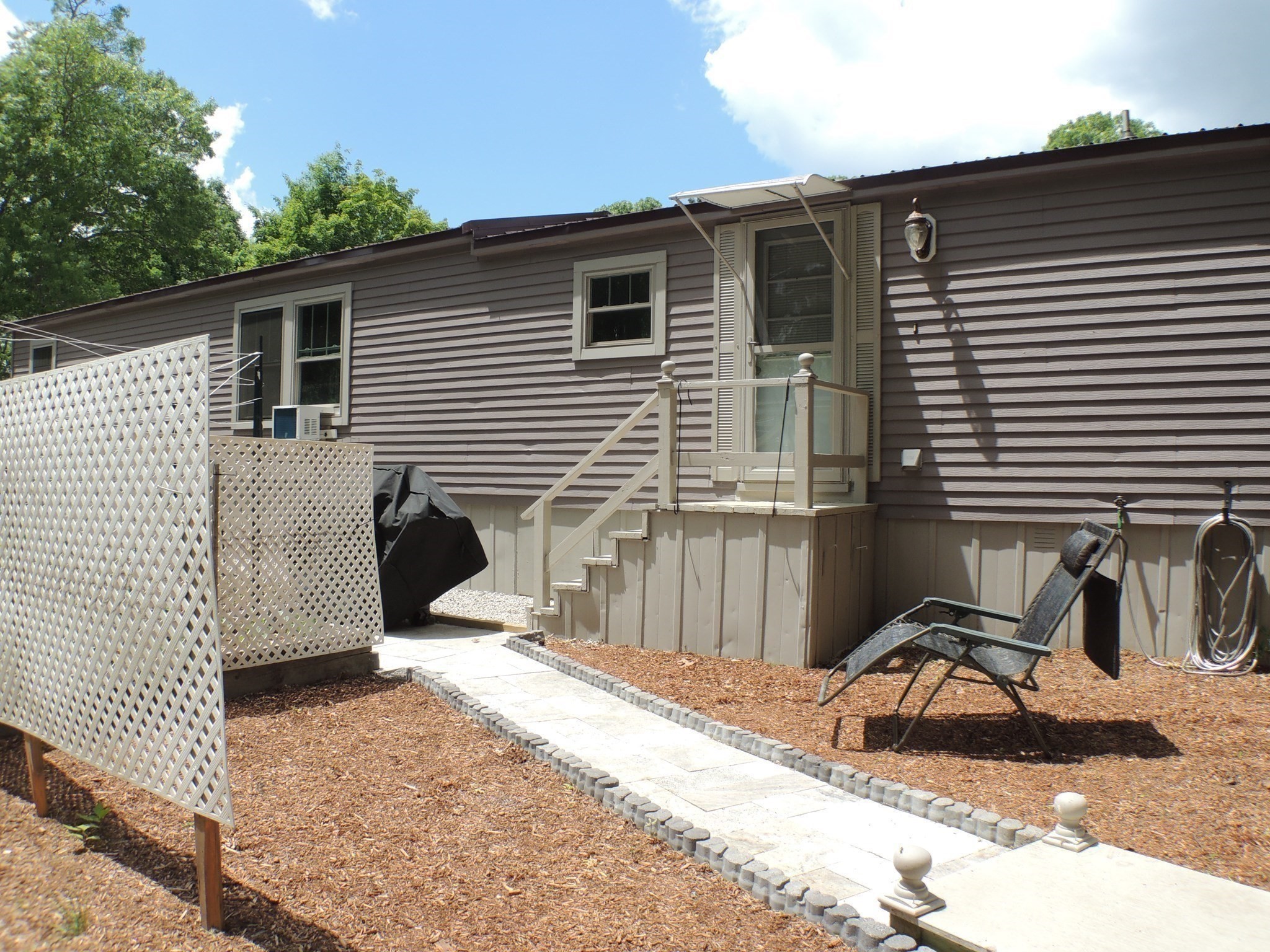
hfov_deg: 55.4
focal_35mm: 33
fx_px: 1211
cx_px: 635
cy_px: 476
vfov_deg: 42.9
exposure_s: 1/800
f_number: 3.2
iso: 100
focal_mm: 5.8
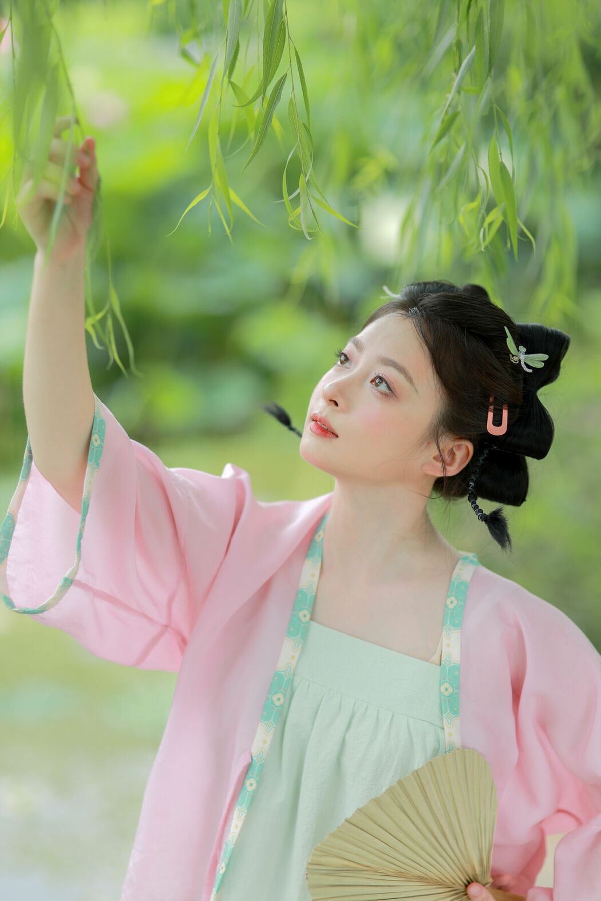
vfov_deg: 24.2
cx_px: 300
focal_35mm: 84
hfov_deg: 16.3
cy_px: 450
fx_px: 2103
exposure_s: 1/320
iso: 100
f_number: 1.8
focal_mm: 85
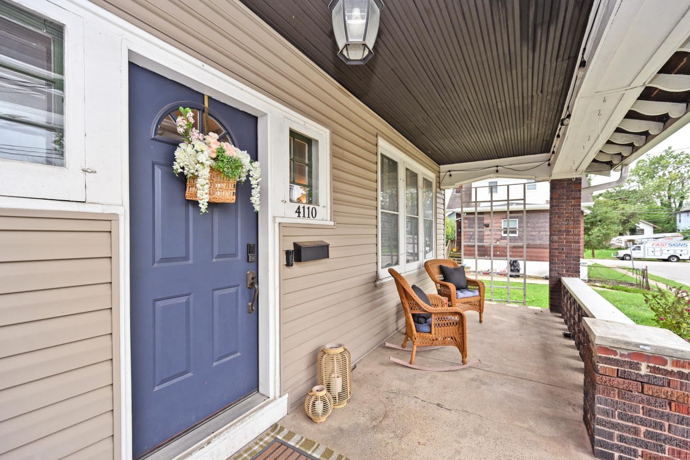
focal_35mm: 15
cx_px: 341
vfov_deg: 77.3
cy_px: 234
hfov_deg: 100.4
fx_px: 287
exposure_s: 1/80
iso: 200
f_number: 4.5
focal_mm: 14
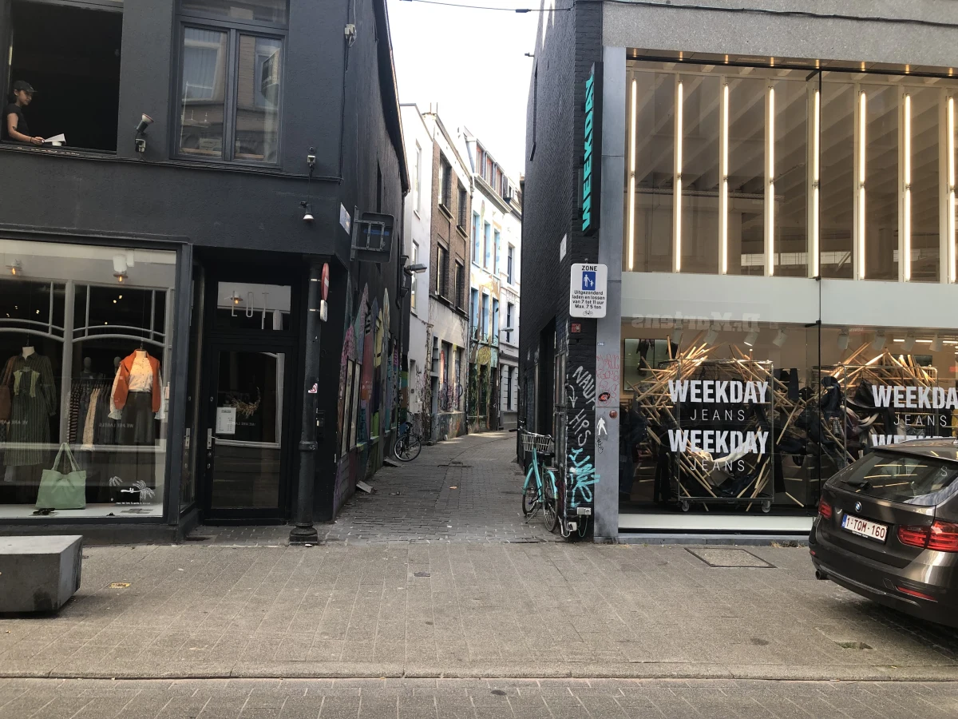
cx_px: 479
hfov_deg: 63.4
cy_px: 360
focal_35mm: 28
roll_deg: -1.6
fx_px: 775
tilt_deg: +3.8
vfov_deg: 49.7
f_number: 1.8
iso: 20
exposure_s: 1/106
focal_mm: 4
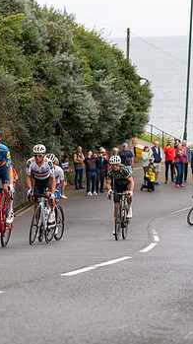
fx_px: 1111
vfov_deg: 17.6
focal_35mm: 122
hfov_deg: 9.8
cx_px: -8
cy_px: 179
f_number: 3.5
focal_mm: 70
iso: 320
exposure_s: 1/1000
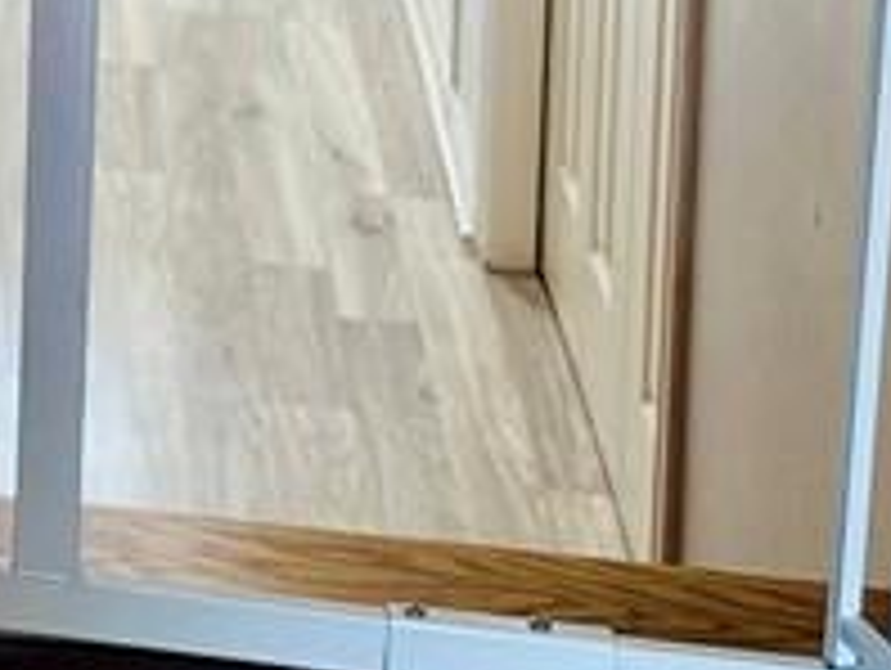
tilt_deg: -7.6
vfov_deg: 10.4
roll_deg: +0.4
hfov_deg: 14.3
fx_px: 3196
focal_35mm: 124
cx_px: -626
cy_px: -913
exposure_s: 1/60
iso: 200
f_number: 1.78
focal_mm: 6.76
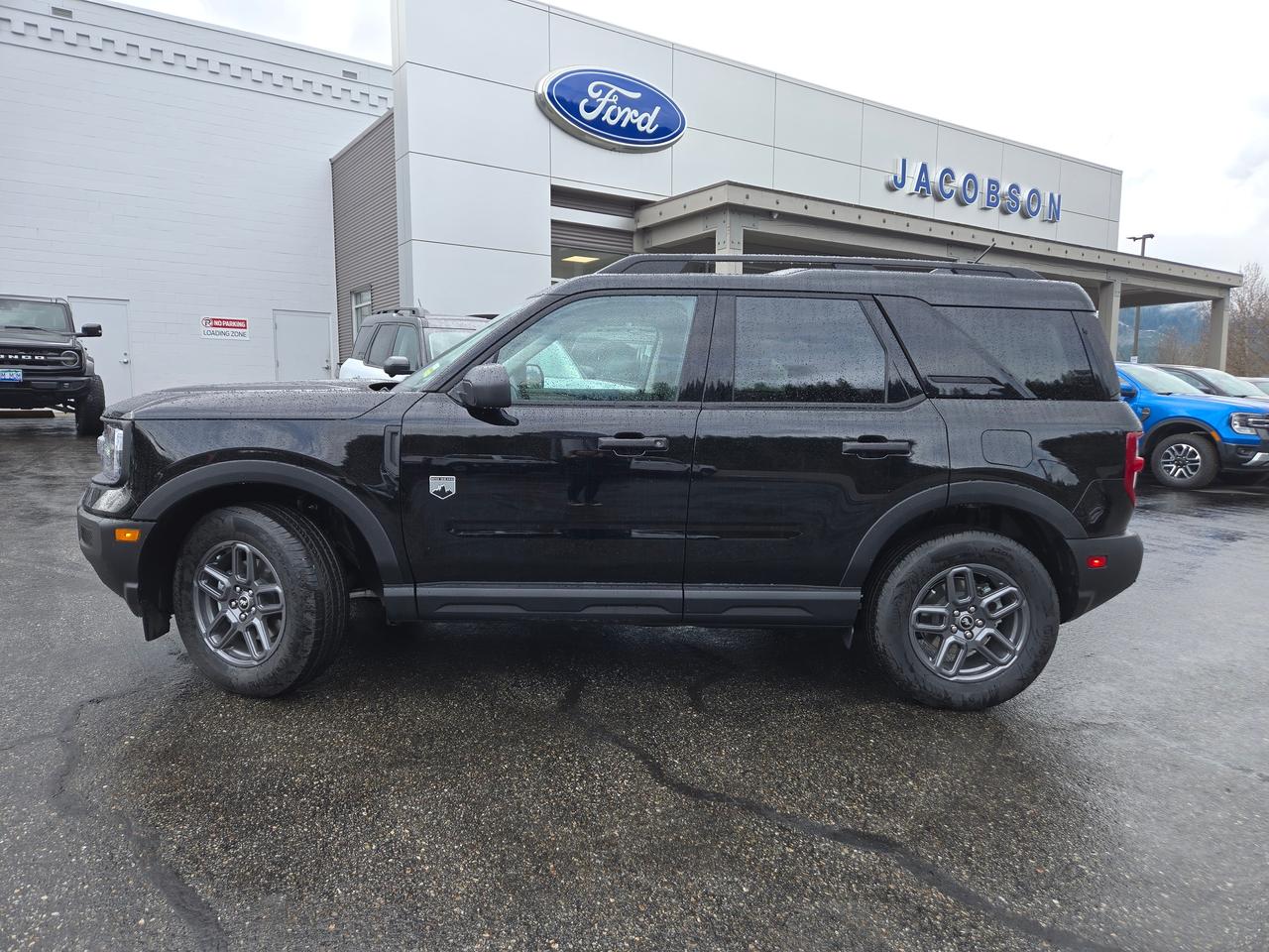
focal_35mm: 23
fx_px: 843
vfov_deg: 58.9
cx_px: 634
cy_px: 476
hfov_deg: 73.9
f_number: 1.8
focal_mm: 5.4
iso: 25
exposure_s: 1/525
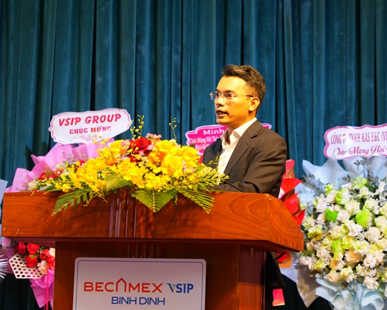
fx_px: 1420
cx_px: 205
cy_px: 157
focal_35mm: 124
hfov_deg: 15.5
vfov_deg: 12.4
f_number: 3.5
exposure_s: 1/160
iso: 640
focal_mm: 67.6
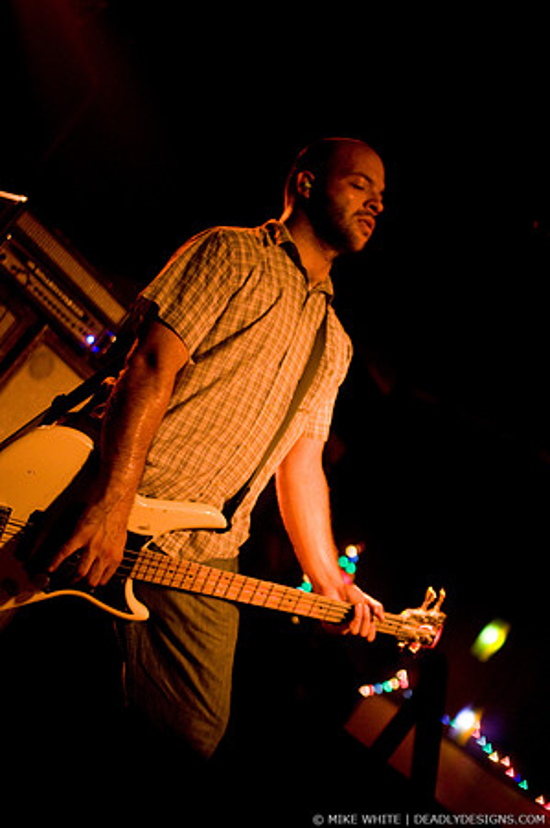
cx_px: 275
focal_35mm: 45
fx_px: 1034
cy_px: 414
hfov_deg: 29.8
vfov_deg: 43.6
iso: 1250
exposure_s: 1/100
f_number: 1.6
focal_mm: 30
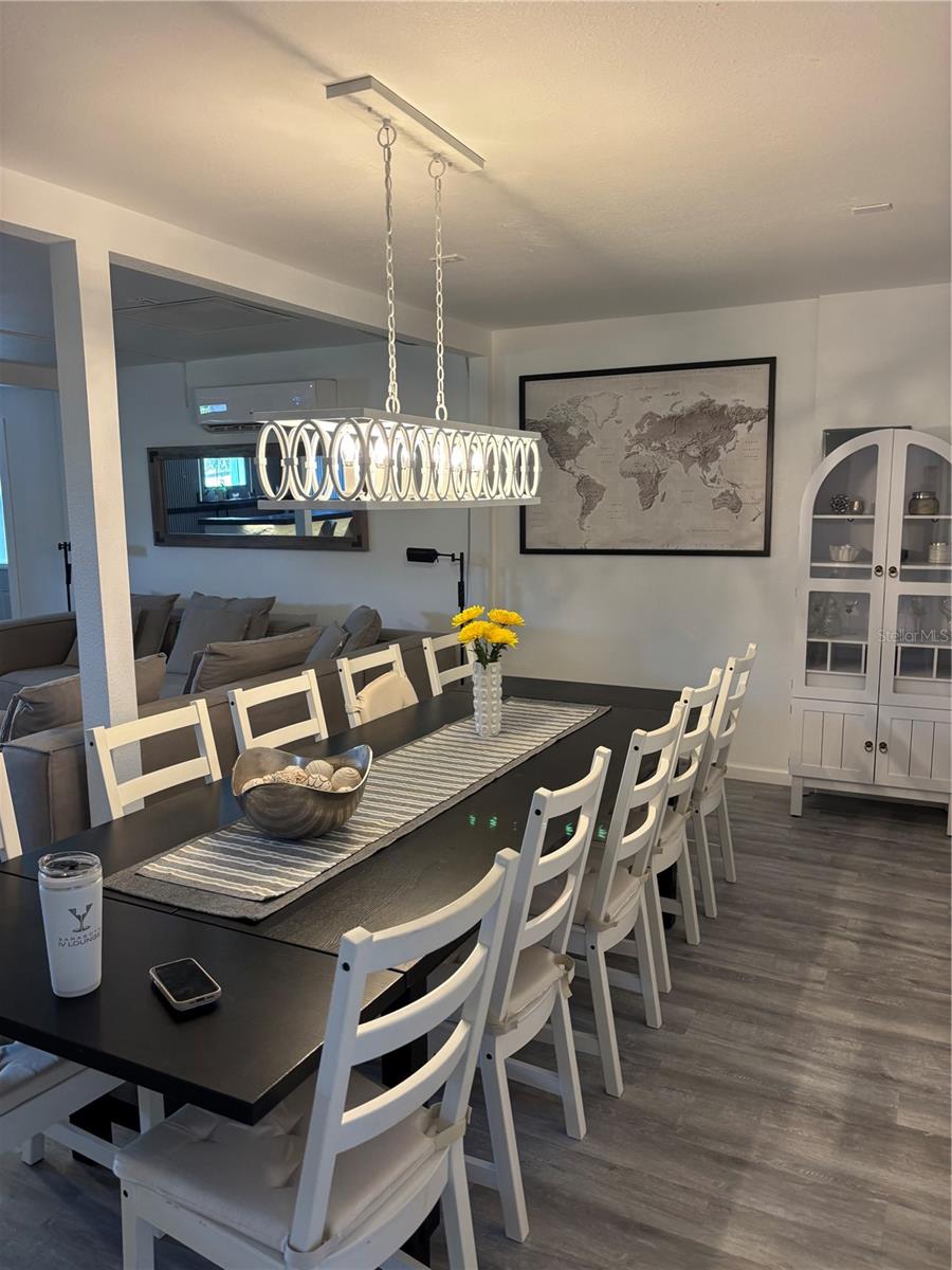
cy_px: 635
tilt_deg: -9.4
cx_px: 476
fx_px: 953
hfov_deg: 53.1
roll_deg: +1.4
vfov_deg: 67.3
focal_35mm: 26
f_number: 1.6
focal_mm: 5.96
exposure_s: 1/60
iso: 100
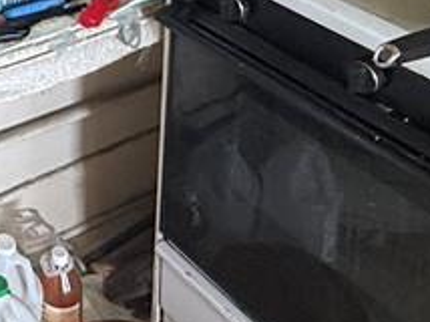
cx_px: -106
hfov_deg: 25.5
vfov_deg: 18.4
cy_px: -213
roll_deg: +3.2
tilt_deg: -12.7
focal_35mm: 67
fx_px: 831
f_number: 2.2
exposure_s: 1/66
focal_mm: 2.22
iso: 320
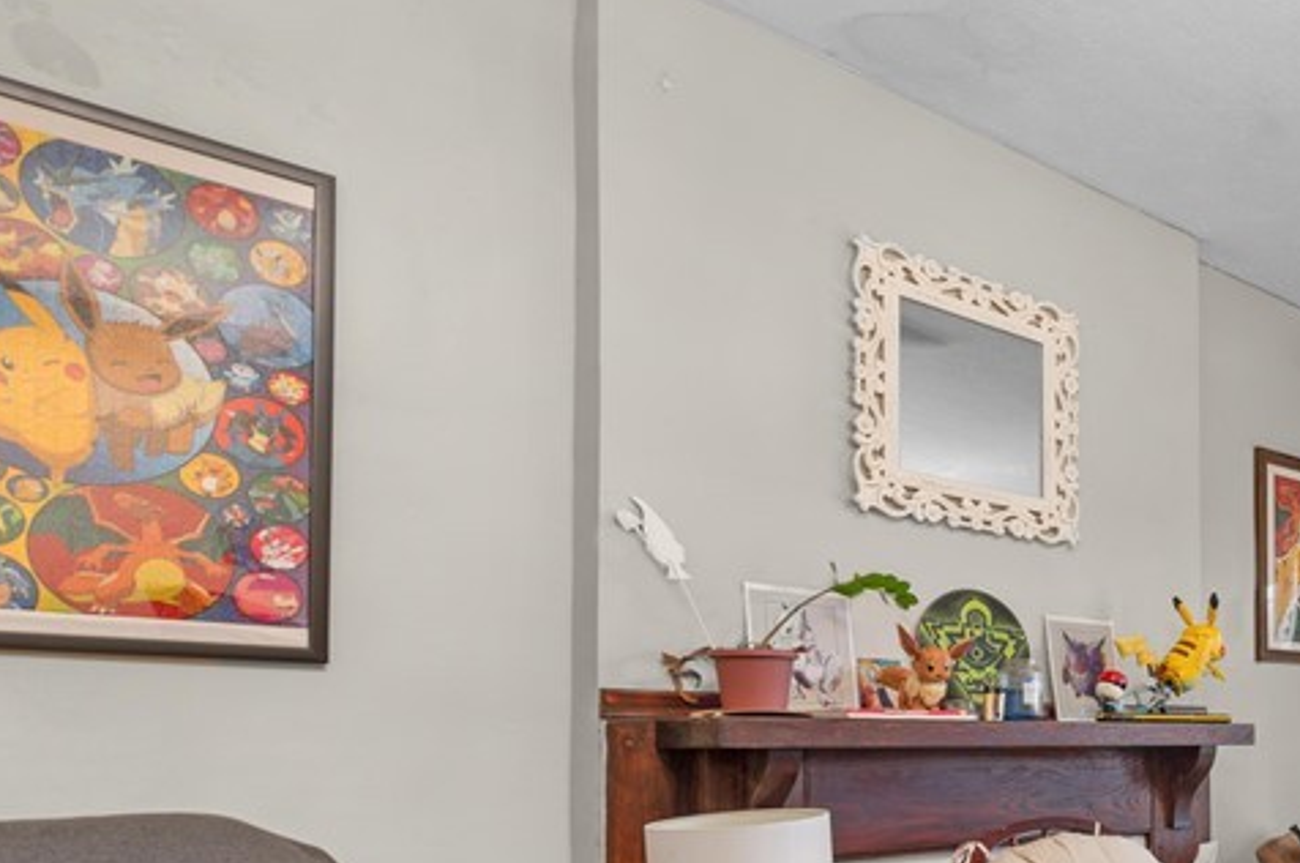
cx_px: 1340
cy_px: 741
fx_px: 1154
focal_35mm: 32
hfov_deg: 47.3
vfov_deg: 38.7
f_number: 9
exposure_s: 1/60
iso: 100
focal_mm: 14
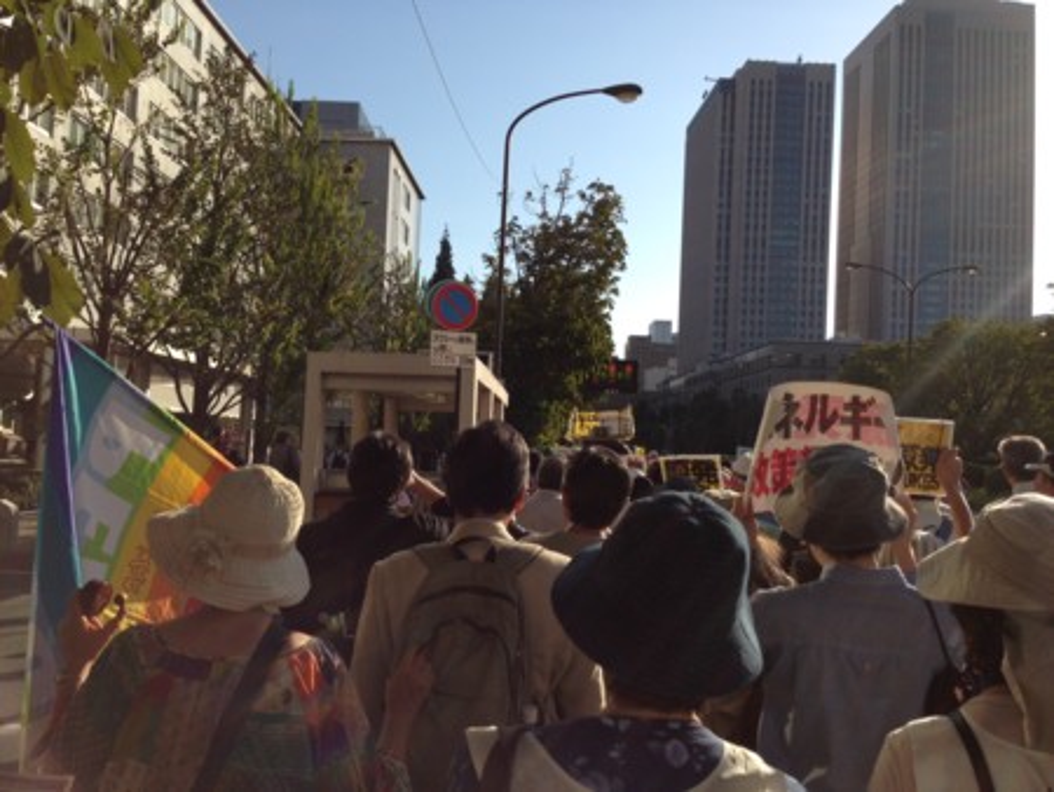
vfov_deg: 43.0
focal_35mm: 33
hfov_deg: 55.3
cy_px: 396
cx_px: 527
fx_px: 1005
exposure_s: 1/1466
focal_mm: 4.12
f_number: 2.4
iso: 50
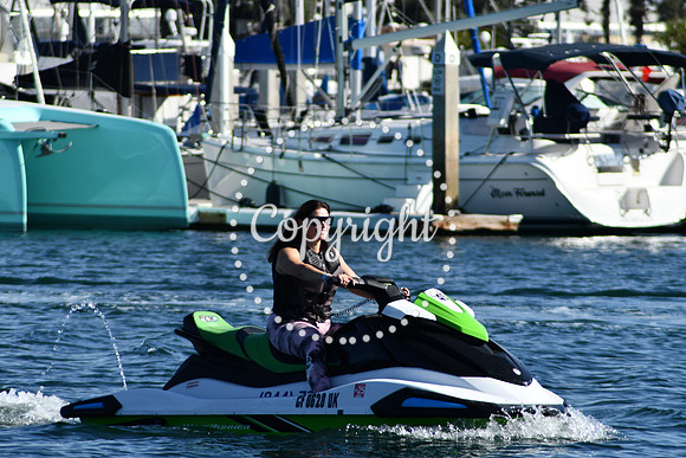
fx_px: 7147
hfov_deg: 5.5
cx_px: 343
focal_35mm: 375
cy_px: 229
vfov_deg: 3.7
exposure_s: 1/1250
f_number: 6.3
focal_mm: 250
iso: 200
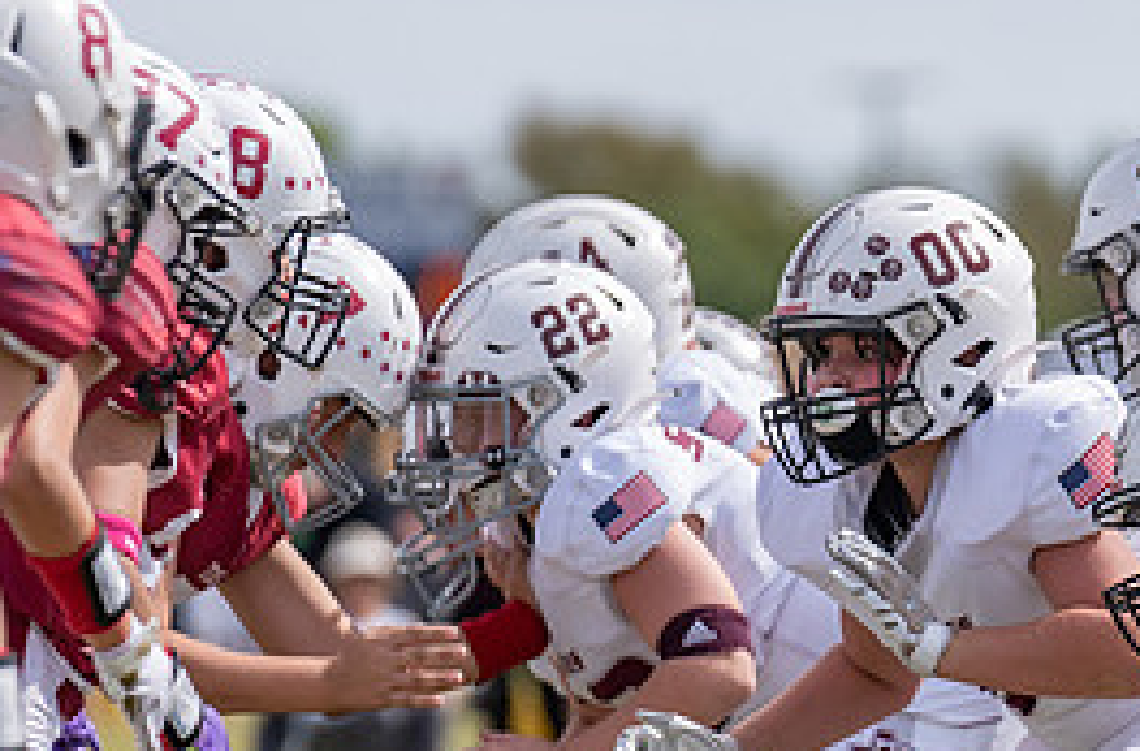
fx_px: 17796
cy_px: 616
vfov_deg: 2.4
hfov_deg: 3.7
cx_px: 1043
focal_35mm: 564
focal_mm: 200
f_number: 3.2
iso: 100
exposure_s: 1/1250
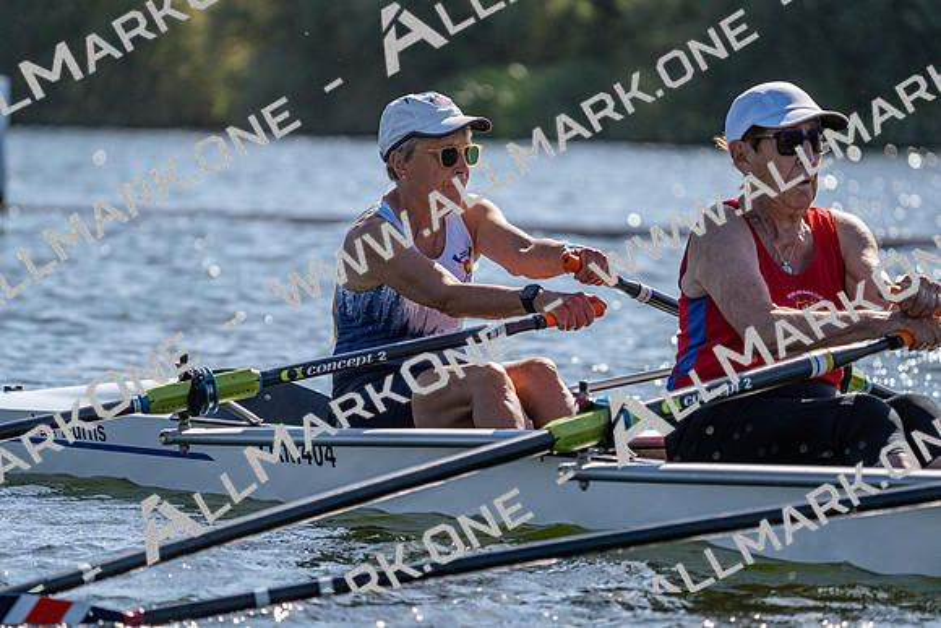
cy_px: 314
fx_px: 6536
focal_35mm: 250
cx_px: 470
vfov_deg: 5.5
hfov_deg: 8.2
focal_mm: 250
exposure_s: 1/2000
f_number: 5.6
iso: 250
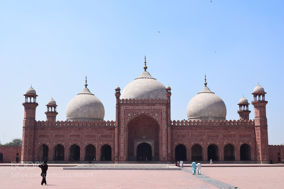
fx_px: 367
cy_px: 94
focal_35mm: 46
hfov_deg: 42.3
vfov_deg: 28.9
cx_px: 142
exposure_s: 1/500
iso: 320
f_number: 11
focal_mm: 31
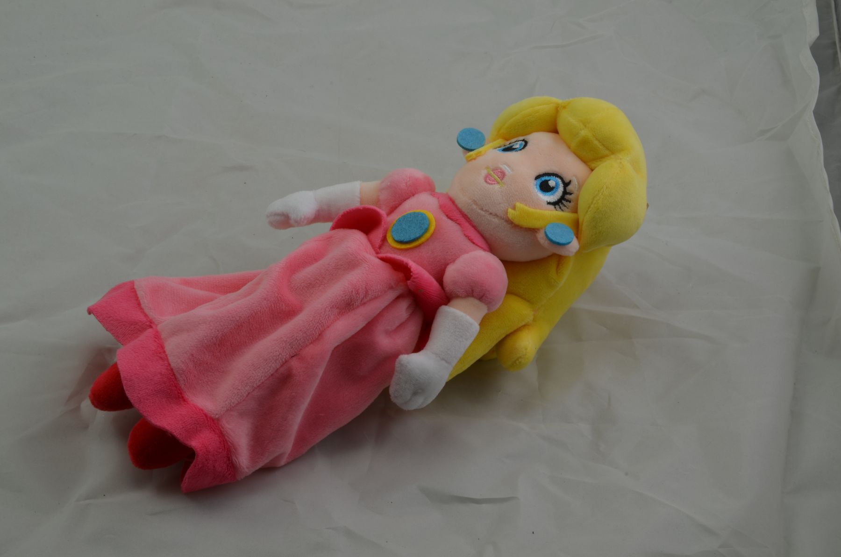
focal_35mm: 60
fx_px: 1399
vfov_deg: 22.5
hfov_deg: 33.5
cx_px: 420
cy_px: 278
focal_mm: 40
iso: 100
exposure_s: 1/3
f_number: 20
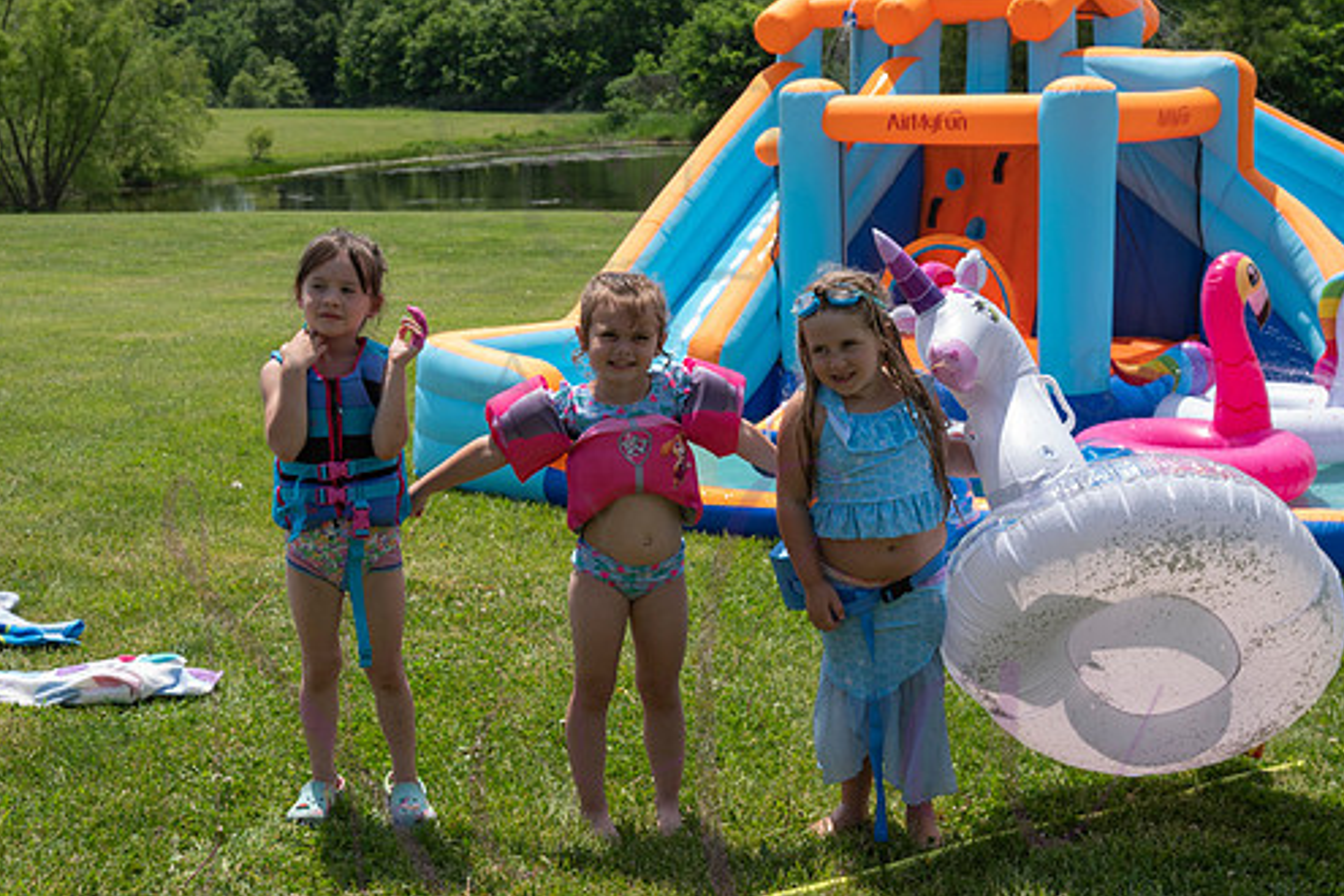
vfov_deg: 25.5
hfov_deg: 37.5
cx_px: 635
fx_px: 1979
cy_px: 524
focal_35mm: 53
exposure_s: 1/500
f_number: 10
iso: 400
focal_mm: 42
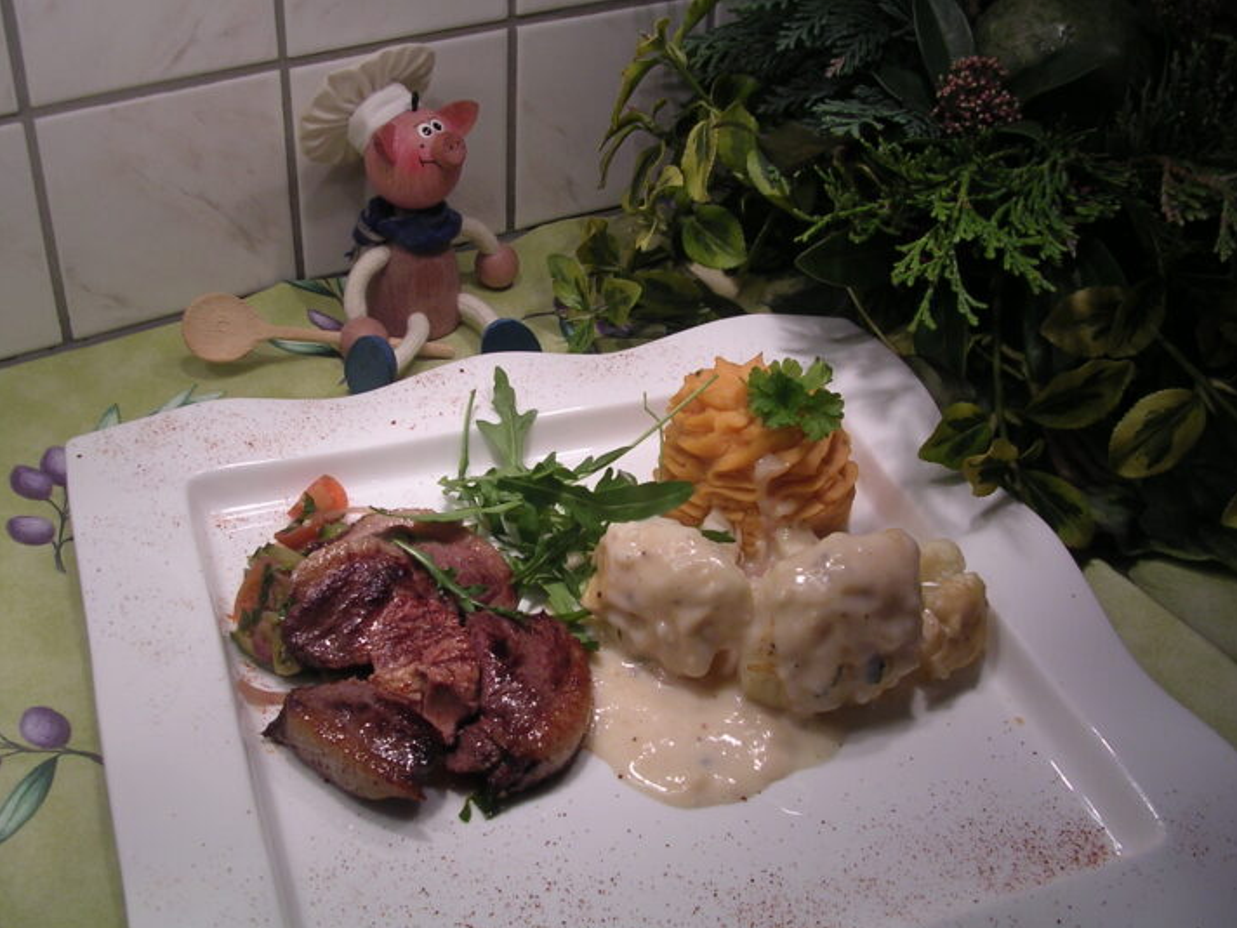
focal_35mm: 41
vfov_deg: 35.1
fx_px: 1465
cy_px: 445
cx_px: 580
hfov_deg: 45.8
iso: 100
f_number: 2.8
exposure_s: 1/70.4
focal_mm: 5.8
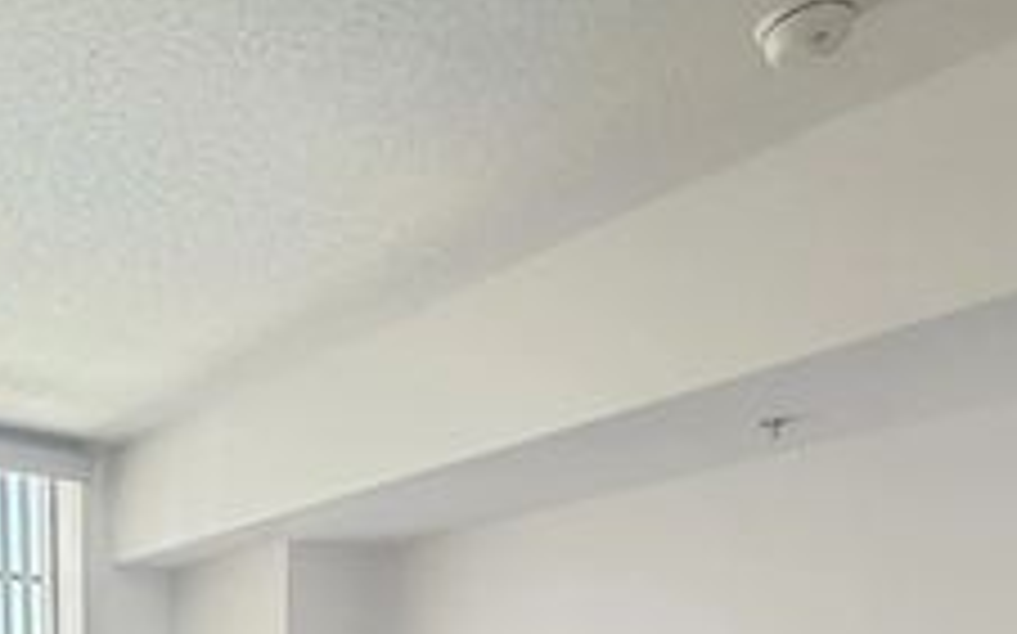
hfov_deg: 43.0
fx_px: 1164
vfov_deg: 23.8
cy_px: 967
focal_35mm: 42
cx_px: 90
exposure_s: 1/89
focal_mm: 2.22
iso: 320
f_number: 2.2
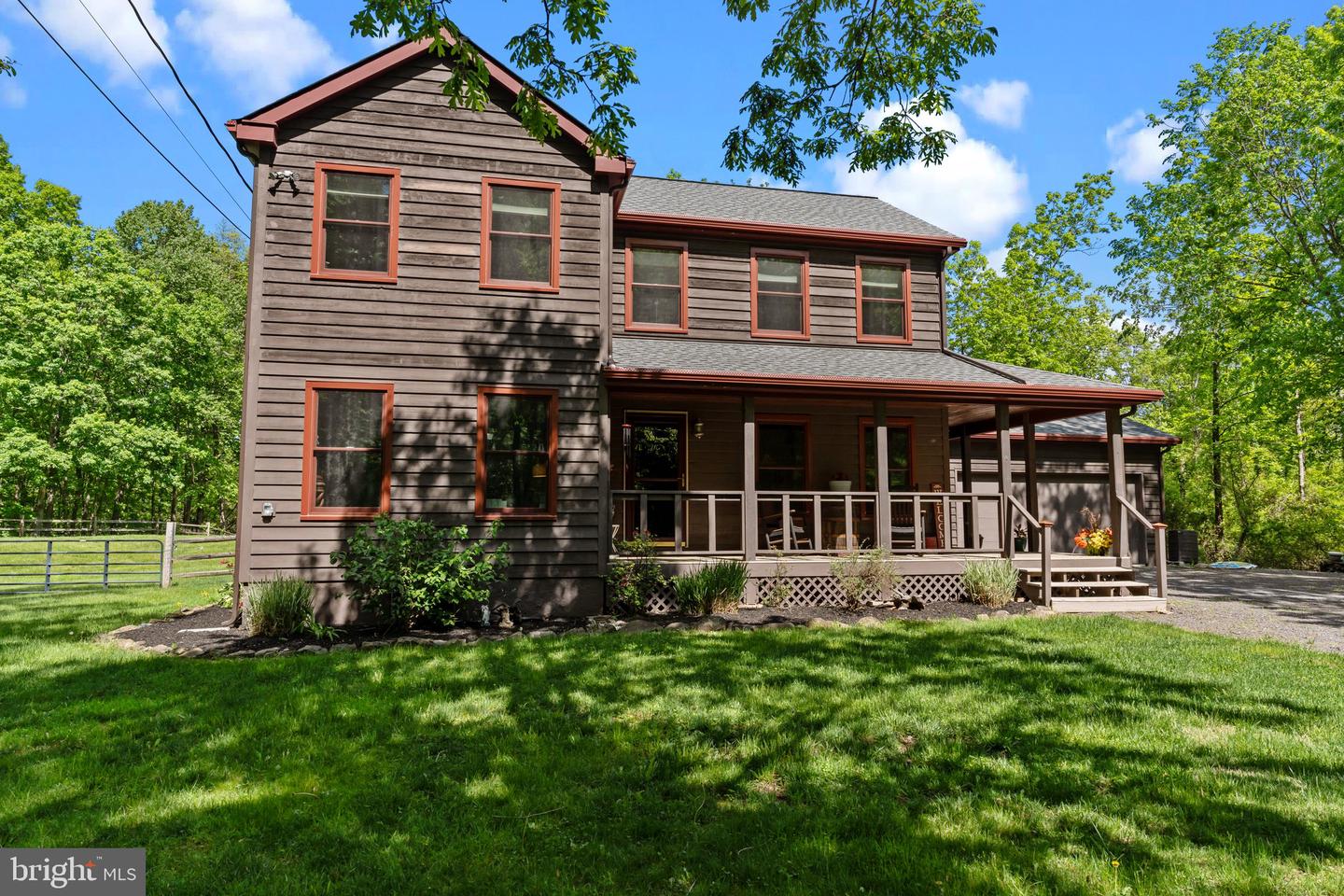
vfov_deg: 59.5
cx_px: 672
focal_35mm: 21
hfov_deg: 81.2
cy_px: 448
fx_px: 784
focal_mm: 21
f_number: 8
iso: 500
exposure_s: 1/800
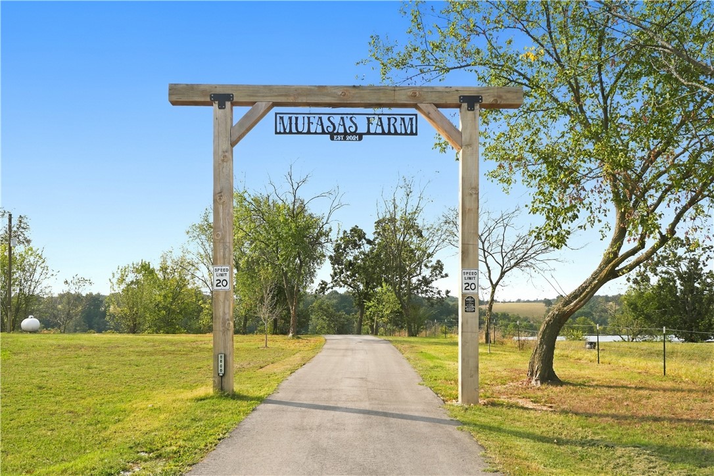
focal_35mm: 30
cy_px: 238
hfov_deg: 61.9
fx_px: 595
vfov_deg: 43.6
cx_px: 357
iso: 320
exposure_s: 1/400
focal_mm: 20
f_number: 9
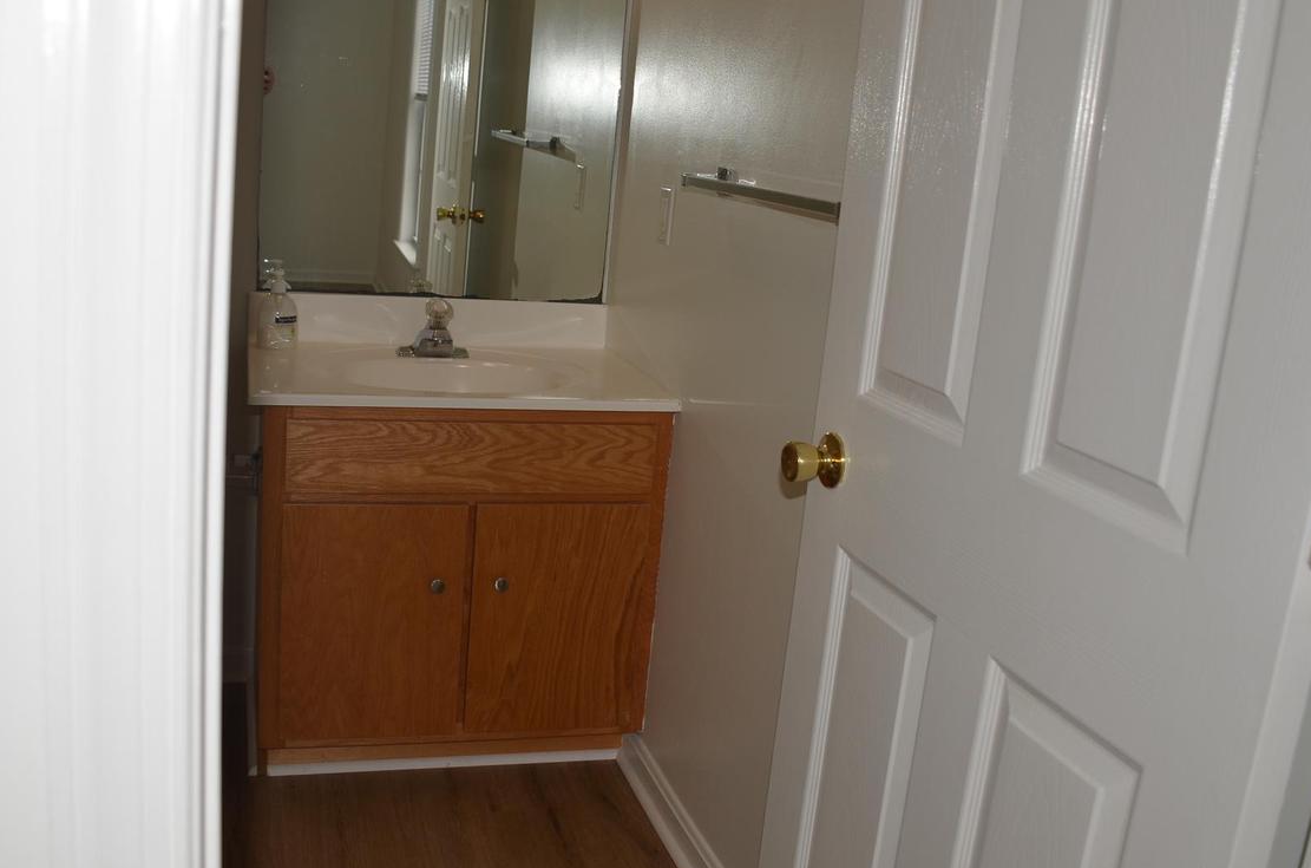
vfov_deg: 37.6
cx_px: 603
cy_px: 383
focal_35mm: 35
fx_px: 1271
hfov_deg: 54.5
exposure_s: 1/250
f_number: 3.5
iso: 125
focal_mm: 18
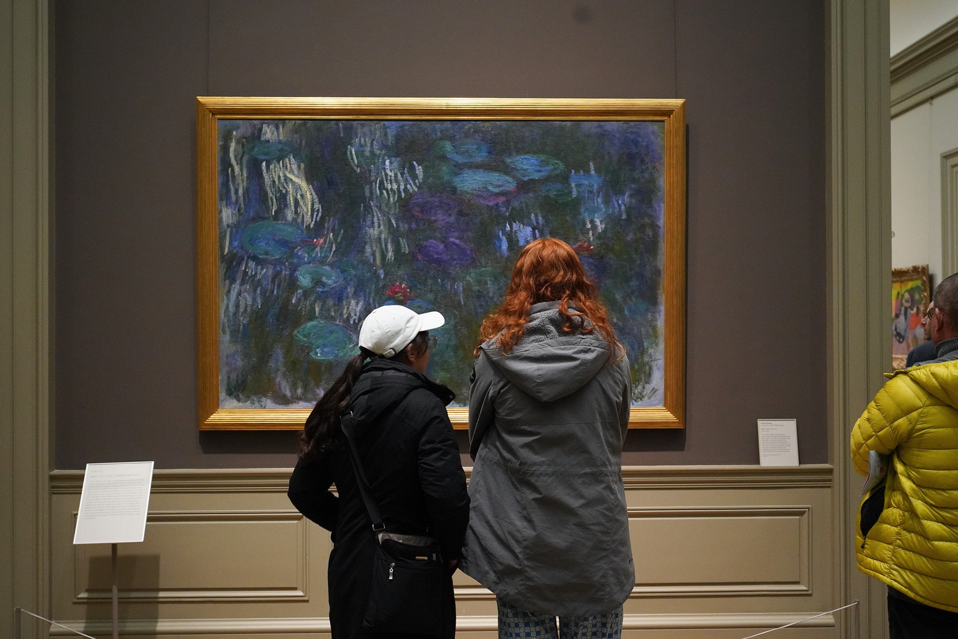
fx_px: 1065
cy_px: 320
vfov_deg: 33.4
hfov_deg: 48.5
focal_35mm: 40
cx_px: 479
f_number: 4.5
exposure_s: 1/100
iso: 6400
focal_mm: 40
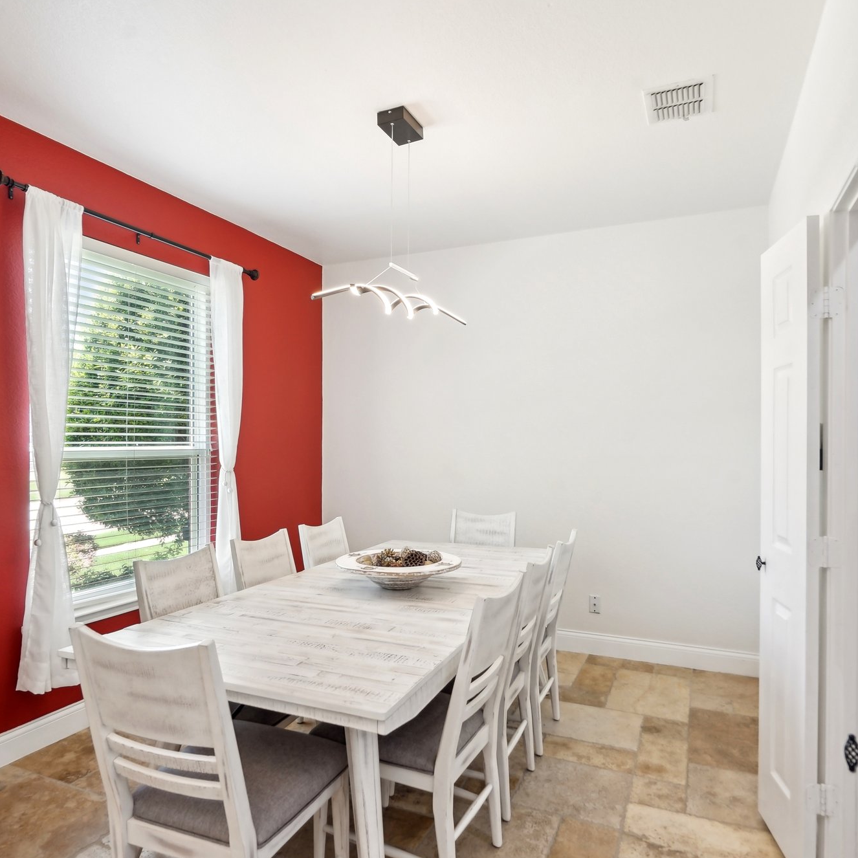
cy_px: 434
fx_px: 589
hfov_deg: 72.1
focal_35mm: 21
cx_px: 412
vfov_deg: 72.1
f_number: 8
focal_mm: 16
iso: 400
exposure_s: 1/5
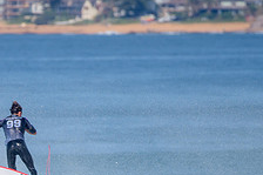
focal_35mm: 1297
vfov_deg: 1.1
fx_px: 9468
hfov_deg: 1.6
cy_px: 192
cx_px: 31
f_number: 5.6
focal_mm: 500
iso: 160
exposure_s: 1/2000
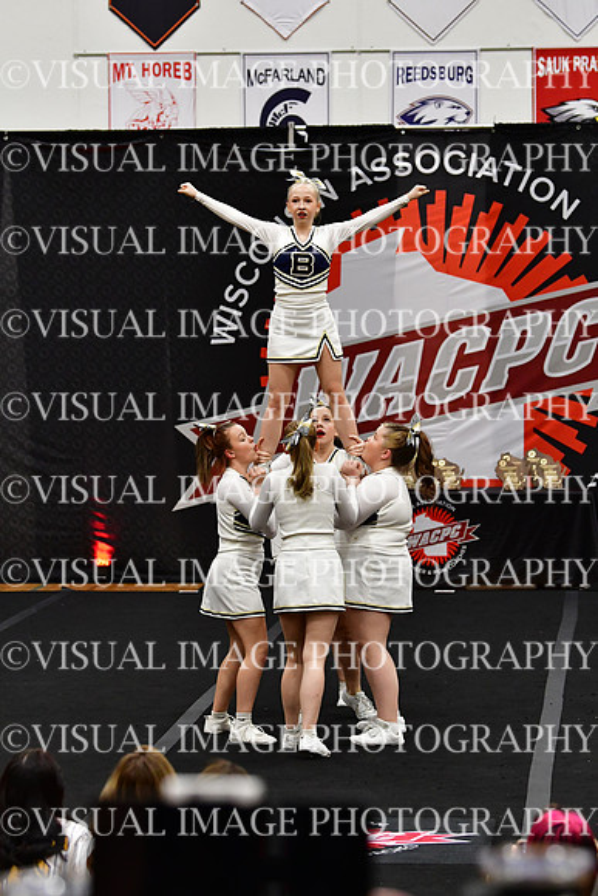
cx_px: 299
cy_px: 448
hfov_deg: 9.9
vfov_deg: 14.9
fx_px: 3436
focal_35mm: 138
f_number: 4
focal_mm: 92
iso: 4000
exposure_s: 1/500
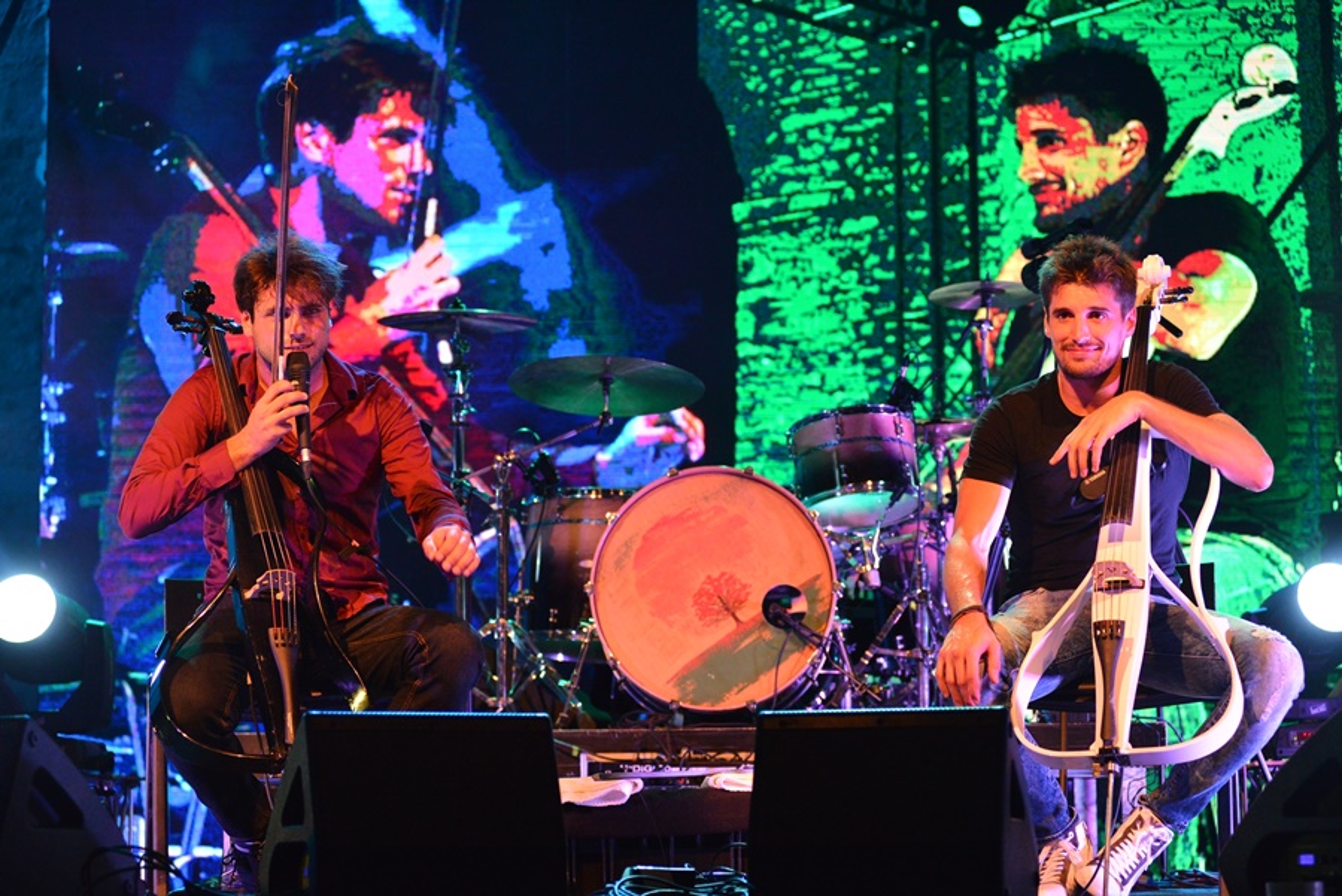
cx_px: 671
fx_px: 2984
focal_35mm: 80
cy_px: 448
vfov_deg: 17.1
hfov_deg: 25.4
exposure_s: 1/250
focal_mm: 80
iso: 3200
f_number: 4
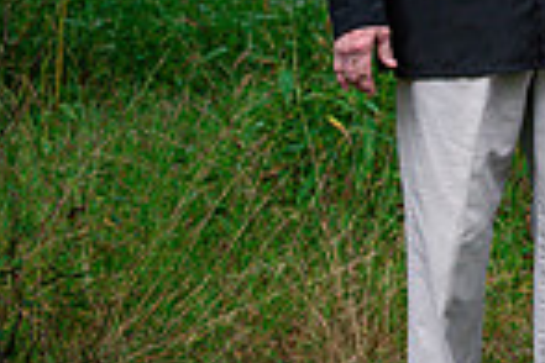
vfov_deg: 3.0
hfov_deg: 4.5
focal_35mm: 456
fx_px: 6903
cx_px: 938
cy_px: -83
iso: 640
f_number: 8
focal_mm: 105
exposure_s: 1/500
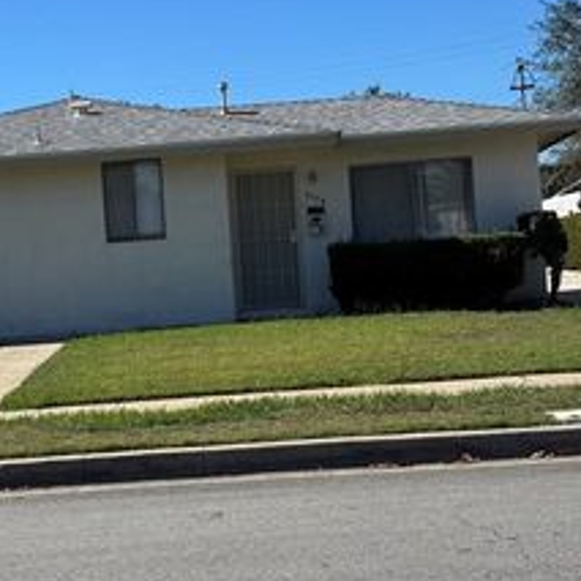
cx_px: 150
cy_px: 165
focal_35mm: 54
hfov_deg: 31.1
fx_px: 1025
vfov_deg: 31.2
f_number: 1.6
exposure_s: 1/3650
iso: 50
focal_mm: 5.96
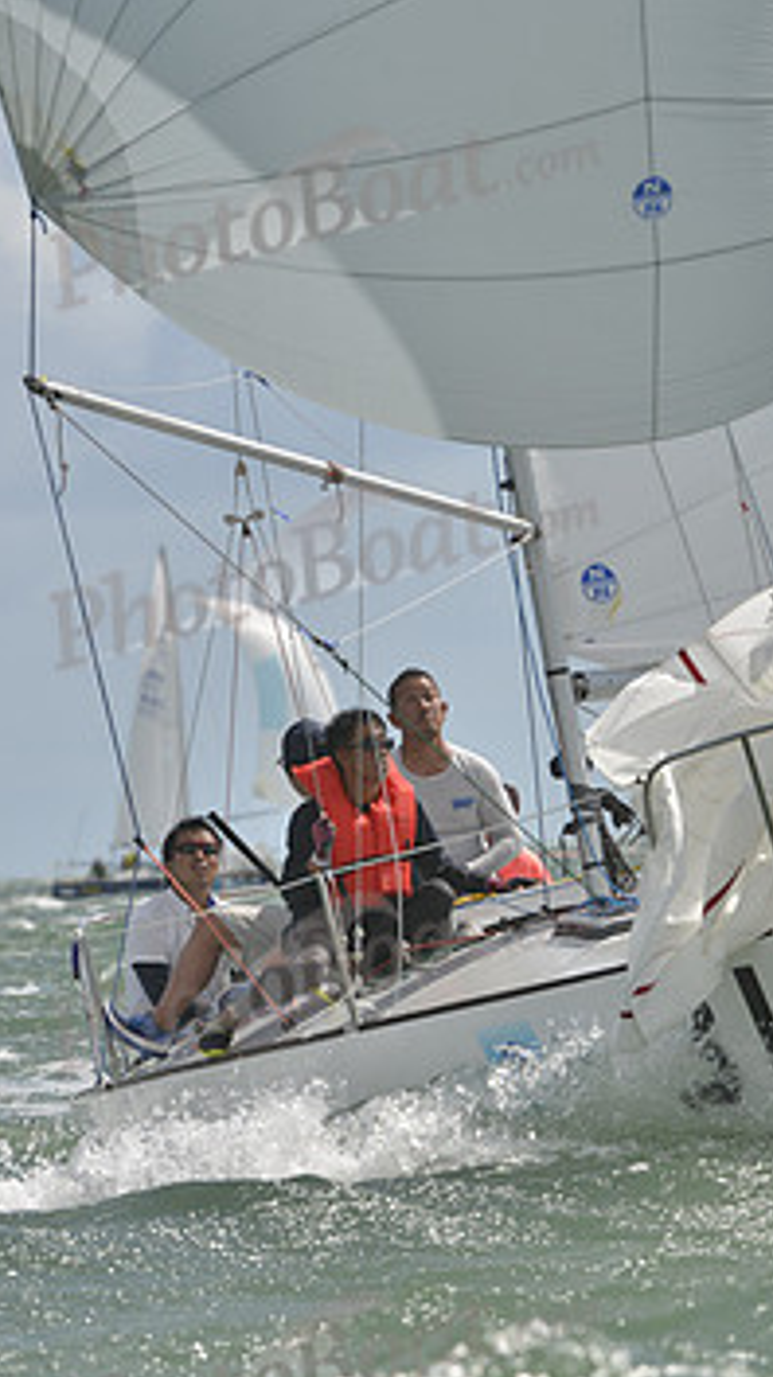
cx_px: 804
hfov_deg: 2.7
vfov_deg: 4.8
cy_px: 716
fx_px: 16360
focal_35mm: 448
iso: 280
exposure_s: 1/1600
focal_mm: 260
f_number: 7.1
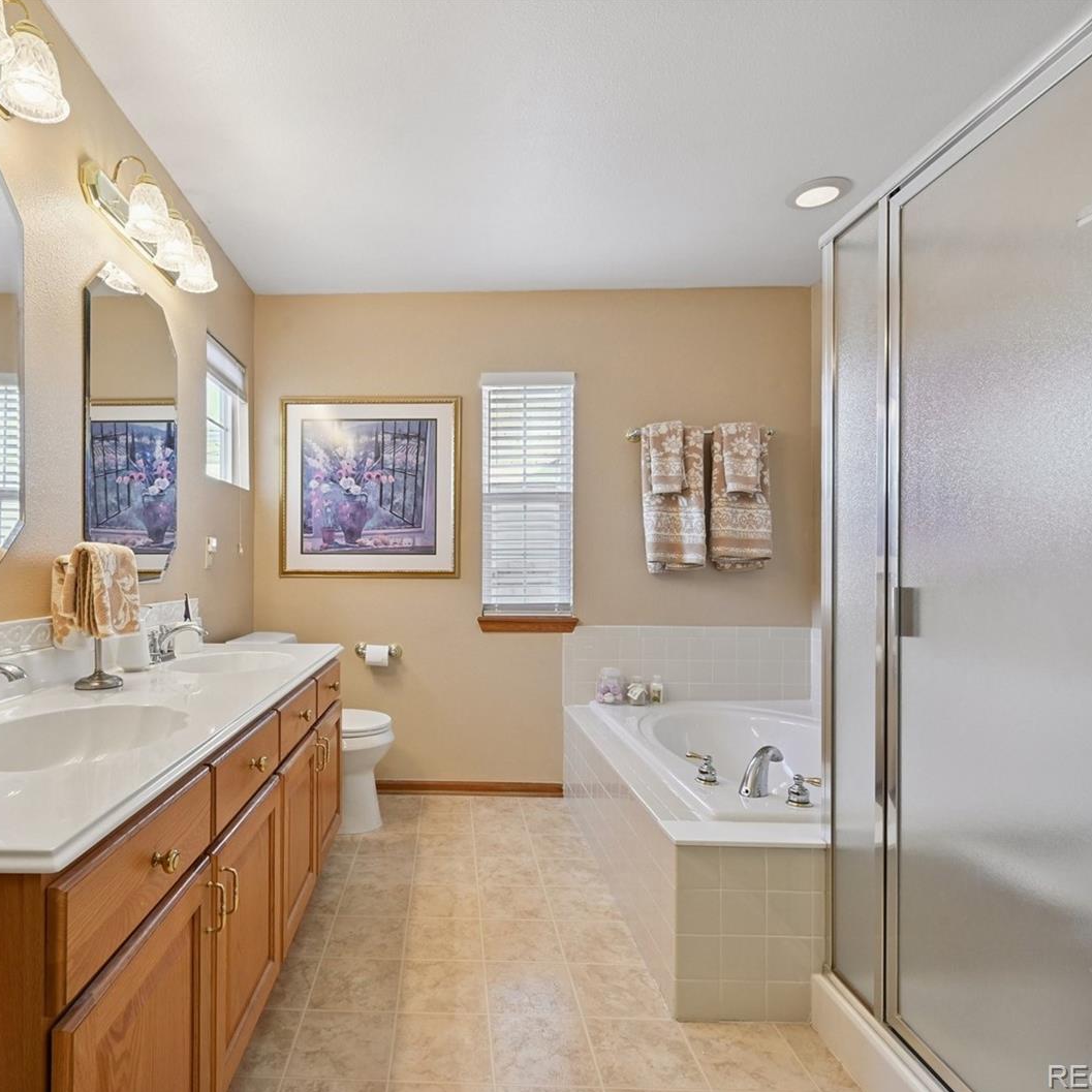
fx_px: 665
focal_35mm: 19
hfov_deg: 76.9
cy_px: 548
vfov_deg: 78.7
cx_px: 388
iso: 400
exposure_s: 1/20
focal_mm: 14.5
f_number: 10
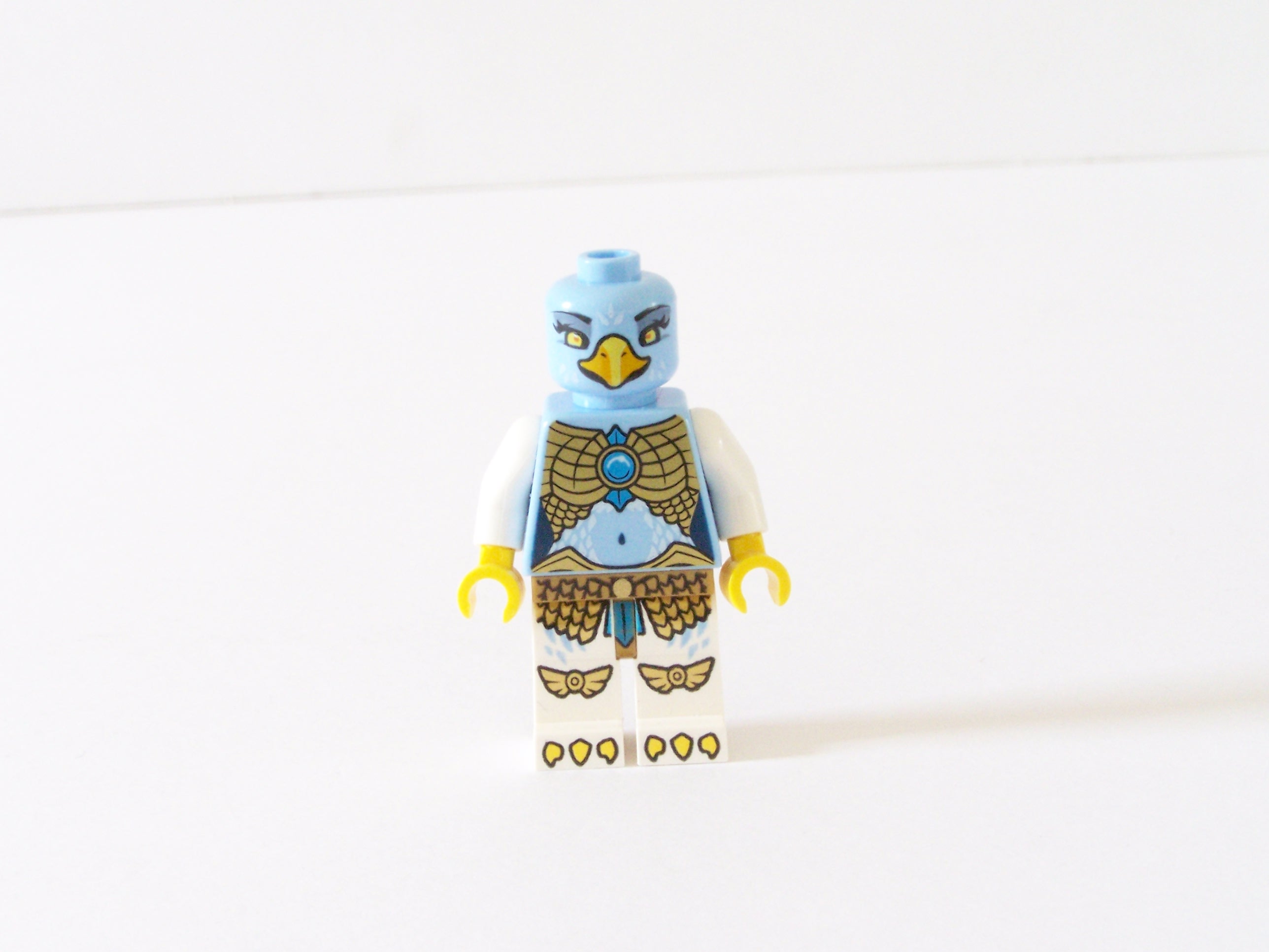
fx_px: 2456
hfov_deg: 29.0
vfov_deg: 21.9
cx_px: 634
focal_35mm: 67
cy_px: 476
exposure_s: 1/6
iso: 400
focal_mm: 11.1
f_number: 8
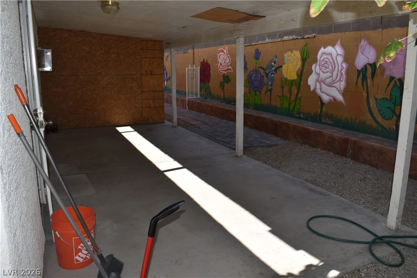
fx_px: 313
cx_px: 208
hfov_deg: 67.4
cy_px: 139
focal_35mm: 27
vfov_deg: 47.9
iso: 125
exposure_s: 1/125
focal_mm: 18
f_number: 5.6
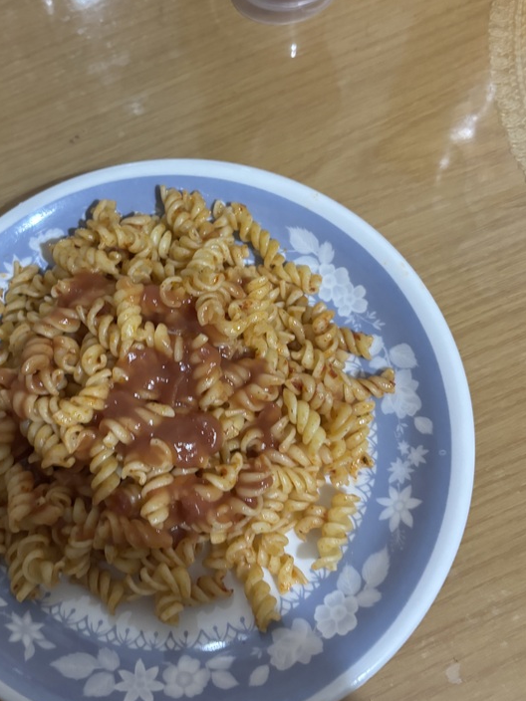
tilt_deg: -67.2
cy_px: 309
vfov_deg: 53.8
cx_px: 203
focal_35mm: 34
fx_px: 689
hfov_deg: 41.5
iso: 640
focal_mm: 5.96
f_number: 1.6
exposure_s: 1/33
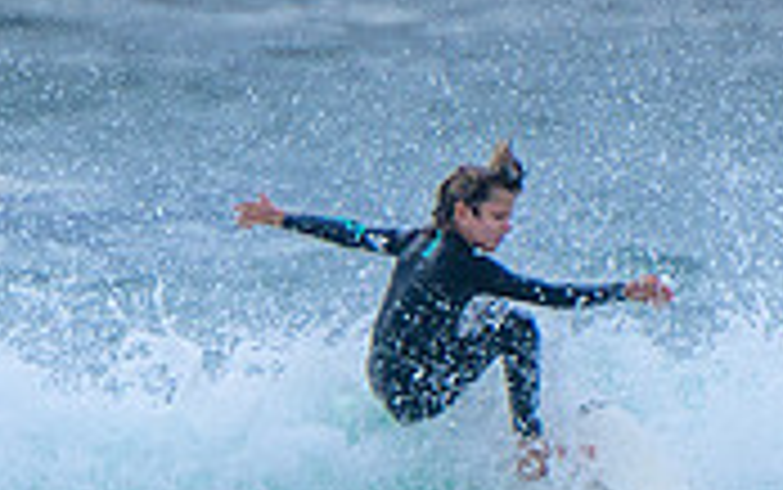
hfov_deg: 1.1
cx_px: 502
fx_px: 39823
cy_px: 570
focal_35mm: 1865
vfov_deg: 0.7
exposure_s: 1/2000
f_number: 5.6
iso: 280
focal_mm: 400
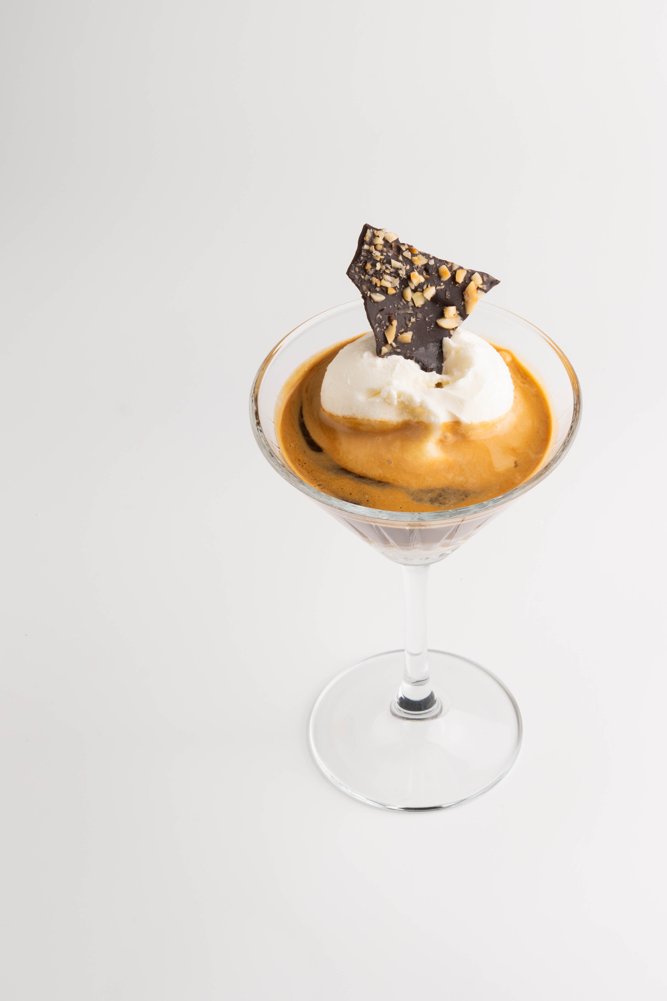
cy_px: 431
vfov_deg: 20.0
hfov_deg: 13.4
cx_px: 425
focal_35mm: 102
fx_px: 2835
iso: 100
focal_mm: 50
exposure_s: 1/100
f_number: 14
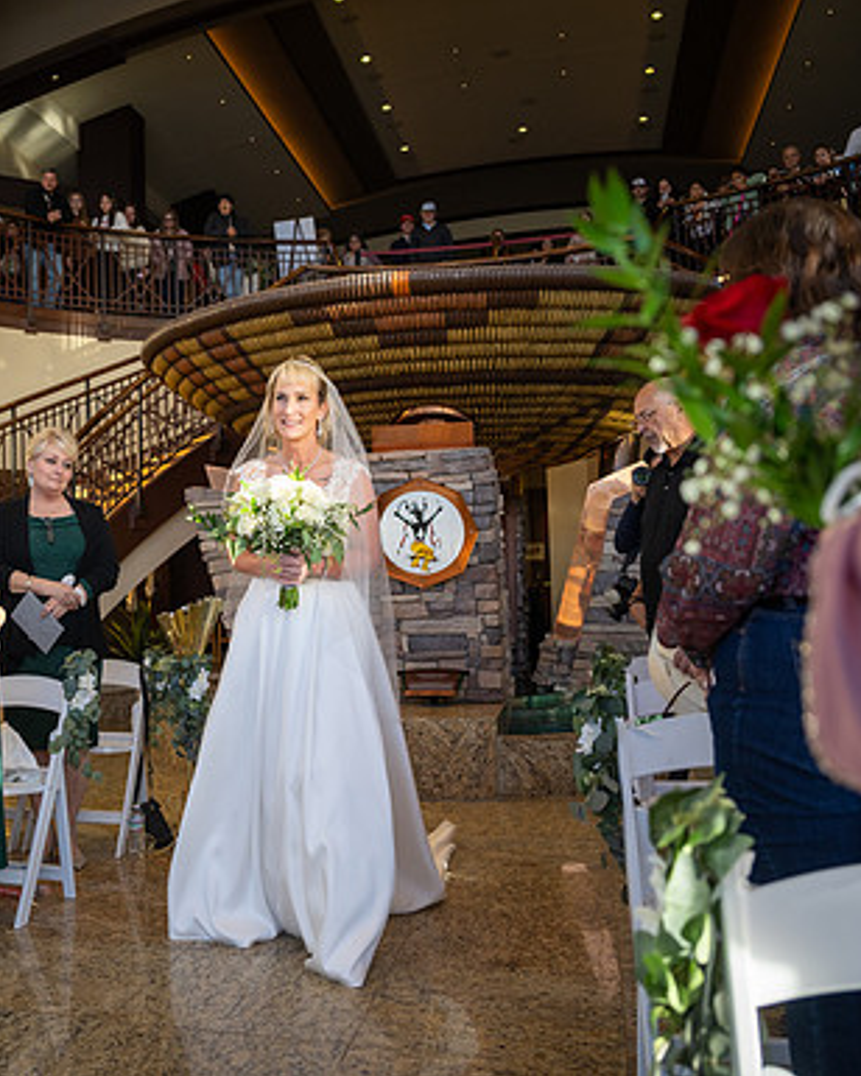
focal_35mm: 36
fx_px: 1147
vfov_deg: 50.3
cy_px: 523
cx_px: 183
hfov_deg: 39.7
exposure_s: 1/200
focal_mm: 24
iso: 320
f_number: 2.8
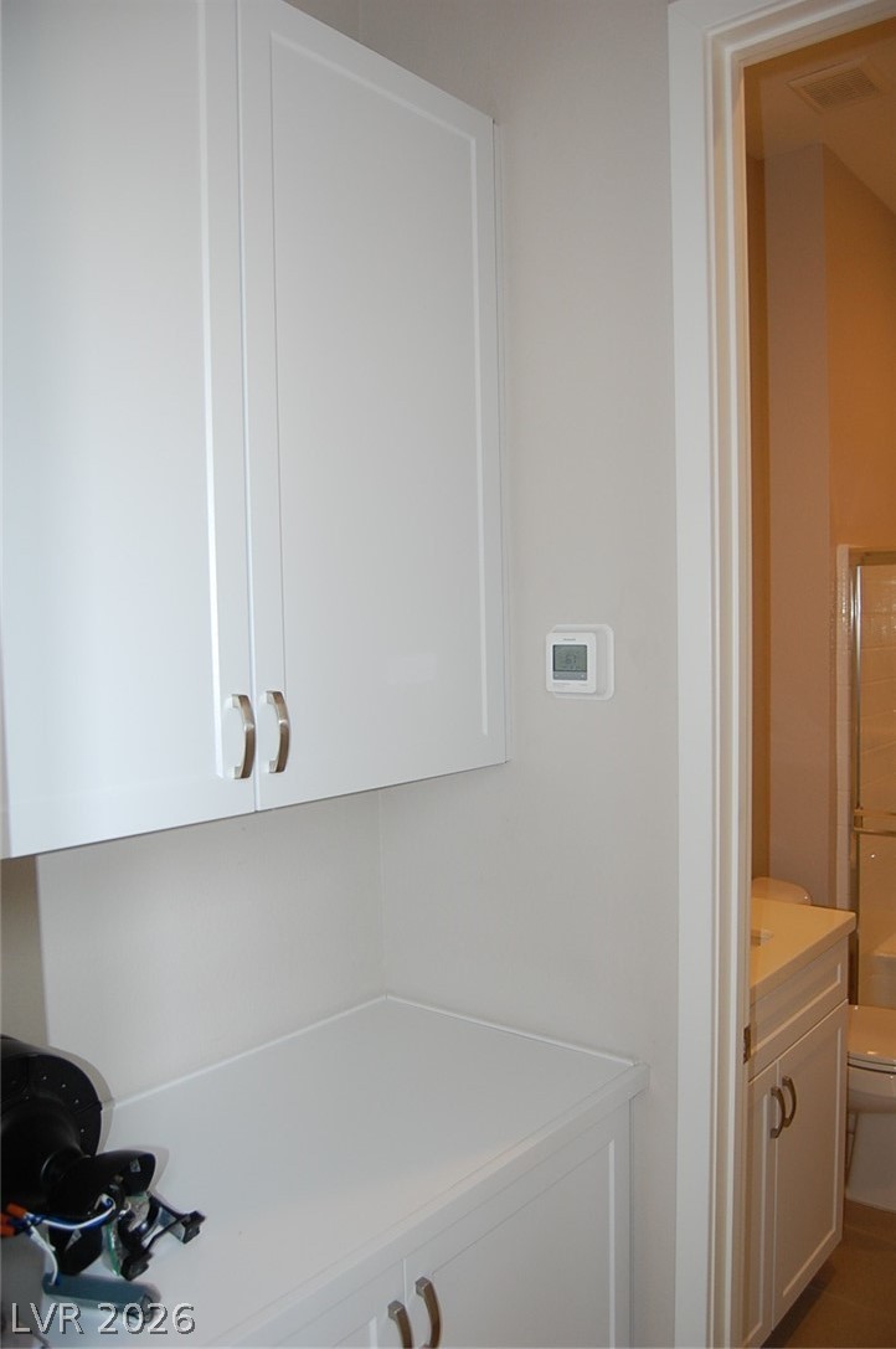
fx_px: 1010
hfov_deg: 47.8
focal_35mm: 27
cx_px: 448
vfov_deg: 67.4
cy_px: 674
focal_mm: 18
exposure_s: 1/80
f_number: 3.5
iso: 400
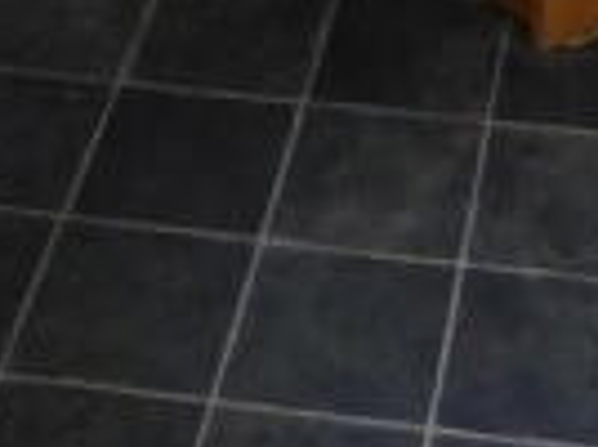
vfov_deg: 13.2
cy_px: -65
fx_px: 1880
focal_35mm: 109
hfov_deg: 17.9
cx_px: 493
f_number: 2.8
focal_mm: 4.5
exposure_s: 1/40
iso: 800
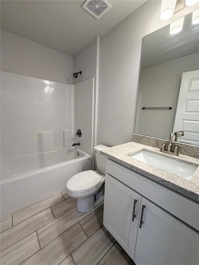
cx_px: 100
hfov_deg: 85.7
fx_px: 107
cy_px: 132
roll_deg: -2.1
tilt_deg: -10.9
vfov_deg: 102.1
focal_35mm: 14
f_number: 2.2
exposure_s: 1/120
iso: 200
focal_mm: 2.22
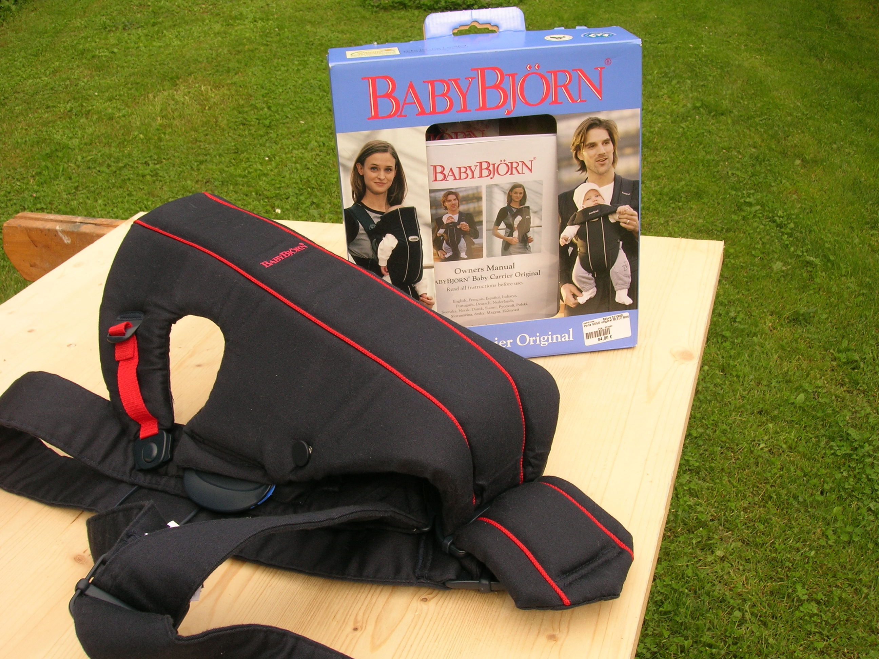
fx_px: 965
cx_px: 440
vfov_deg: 37.7
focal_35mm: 38
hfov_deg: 49.0
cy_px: 330
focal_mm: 6.4
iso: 50
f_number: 5
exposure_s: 1/113
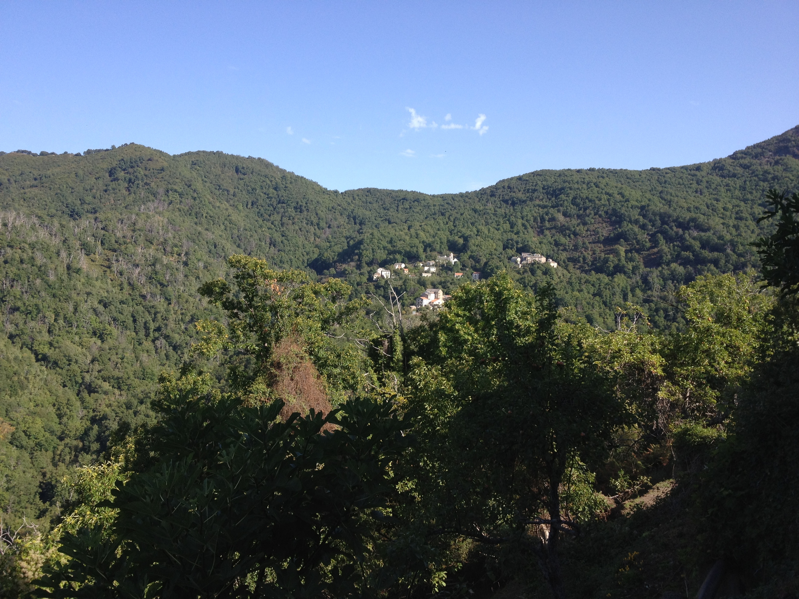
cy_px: 300
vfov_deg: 40.7
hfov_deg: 52.6
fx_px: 808
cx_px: 400
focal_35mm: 35
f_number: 2.4
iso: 64
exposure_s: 1/849
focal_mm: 4.28
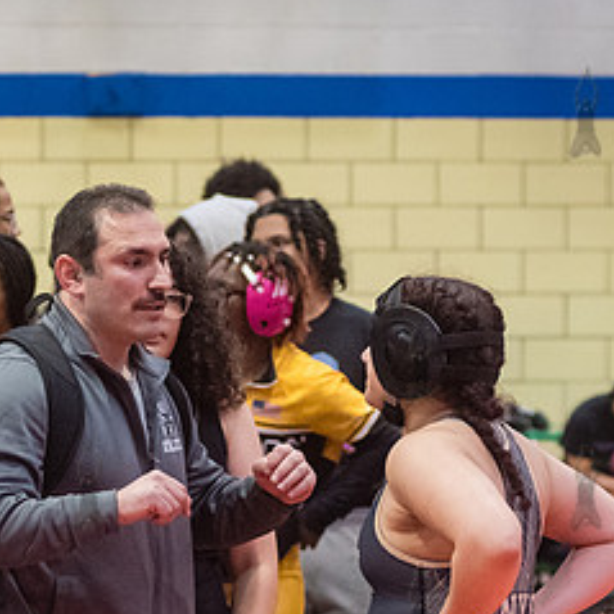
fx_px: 4214
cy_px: 544
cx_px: 144
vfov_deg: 8.3
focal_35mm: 210
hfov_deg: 8.3
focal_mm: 80
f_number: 3.5
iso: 8000
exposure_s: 1/400
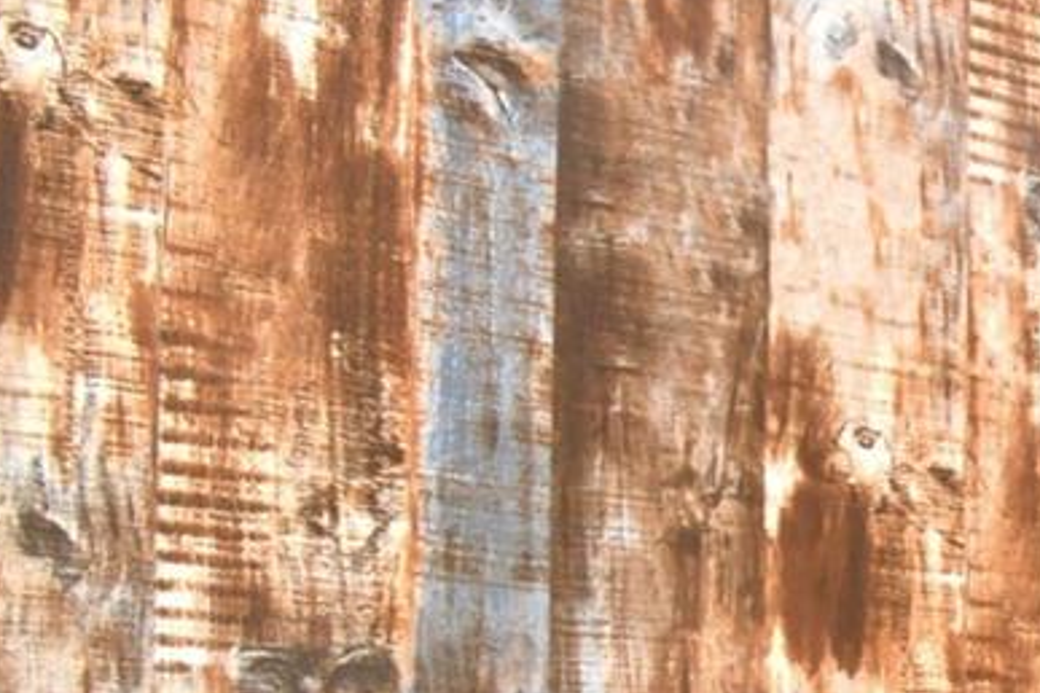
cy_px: 929
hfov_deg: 19.3
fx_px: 1791
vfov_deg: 19.9
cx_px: 2067
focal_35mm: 62
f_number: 4.5
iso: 400
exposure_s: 1/125
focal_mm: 10
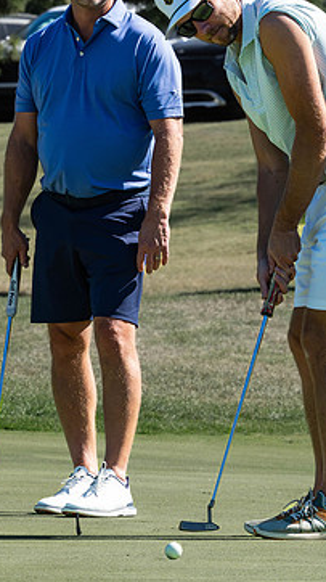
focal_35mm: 476
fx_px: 7332
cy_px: 299
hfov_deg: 2.5
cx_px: 172
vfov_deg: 4.5
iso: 2000
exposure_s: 1/2500
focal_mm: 121
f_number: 8
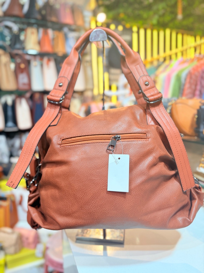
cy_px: 136
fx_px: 189
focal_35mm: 24
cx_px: 102
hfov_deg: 56.8
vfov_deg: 71.6
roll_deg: +1.7
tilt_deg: -8.7
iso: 100
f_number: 1.78
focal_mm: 6.76
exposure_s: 1/100
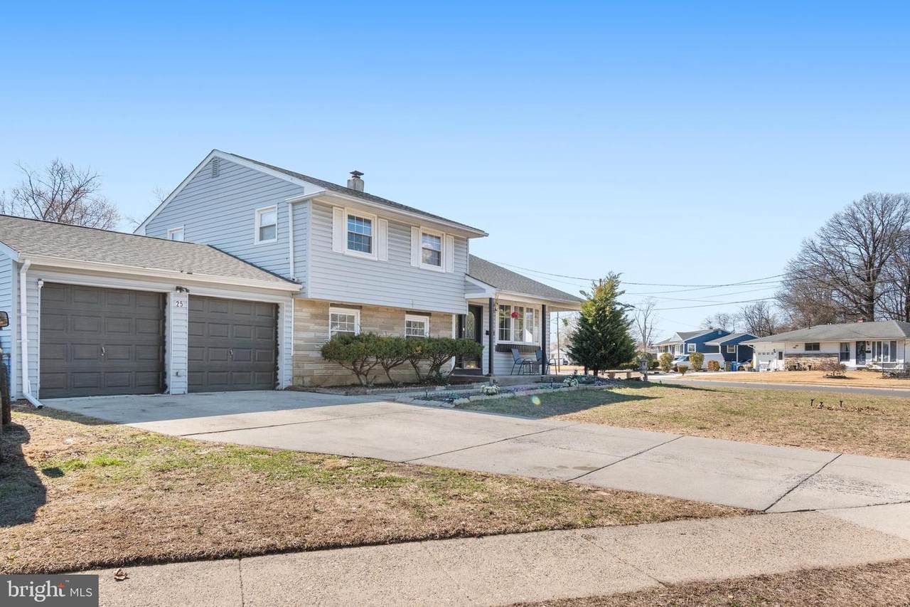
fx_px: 607
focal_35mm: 24
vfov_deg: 53.1
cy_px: 304
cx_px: 455
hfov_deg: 73.8
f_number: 9
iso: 640
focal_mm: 16
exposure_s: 1/160
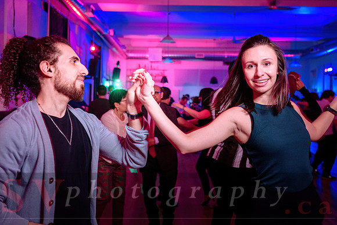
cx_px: 168
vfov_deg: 33.4
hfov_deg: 48.4
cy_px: 112
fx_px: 375
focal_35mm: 40
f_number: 3.5
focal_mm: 40
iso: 800
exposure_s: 1/60
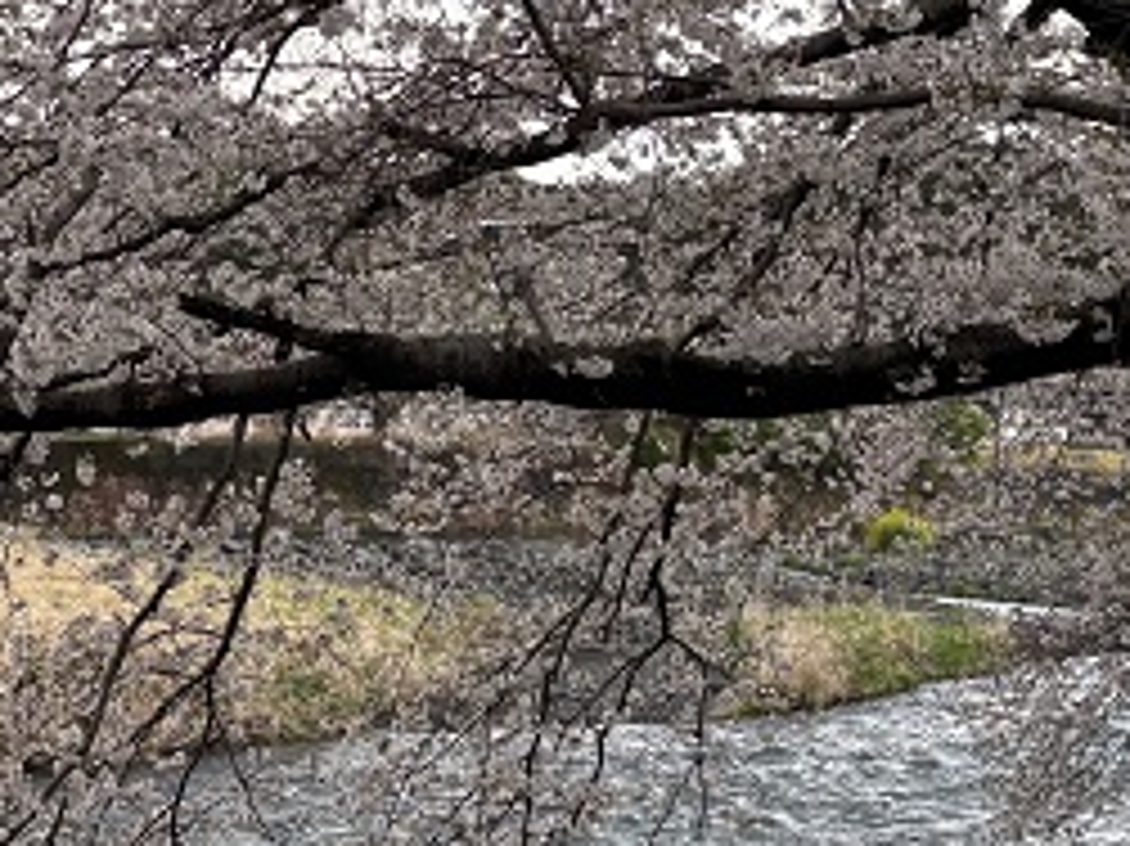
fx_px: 2708
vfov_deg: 17.7
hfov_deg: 23.4
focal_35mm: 83
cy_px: 220
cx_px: 360
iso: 40
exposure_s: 1/121
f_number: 1.6
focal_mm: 5.96
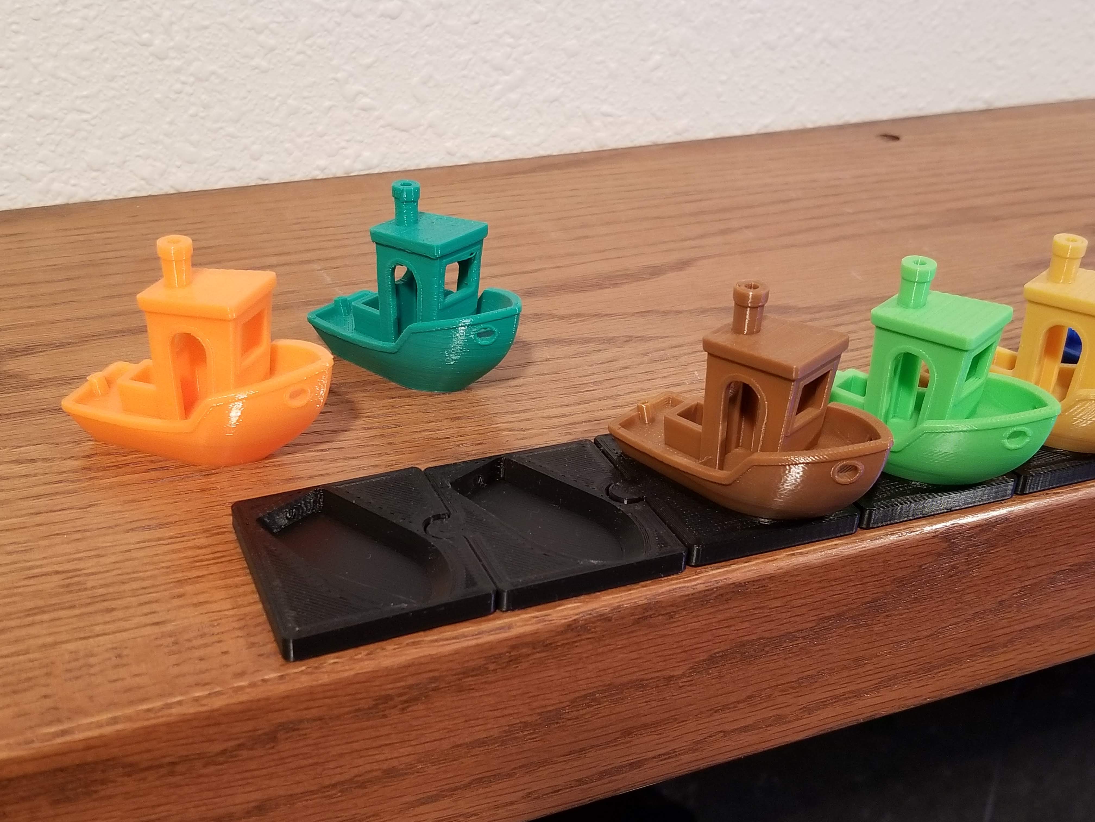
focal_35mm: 26
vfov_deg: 53.1
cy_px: 411
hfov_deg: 67.3
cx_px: 548
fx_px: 822
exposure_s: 1/30
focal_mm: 4.25
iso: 160
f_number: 1.7
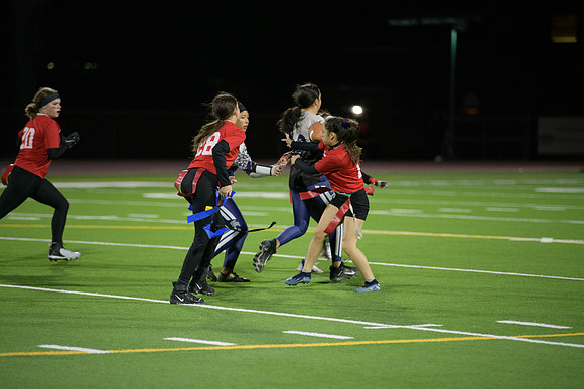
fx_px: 2839
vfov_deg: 7.9
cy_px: 194
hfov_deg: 11.7
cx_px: 292
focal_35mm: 175
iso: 3200
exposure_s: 1/640
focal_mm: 175
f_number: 2.8
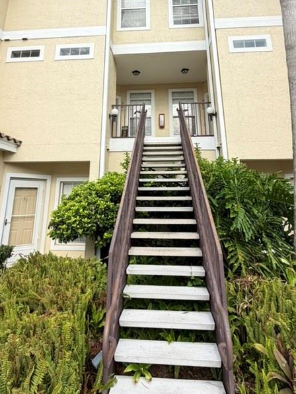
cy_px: 115
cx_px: 139
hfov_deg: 56.8
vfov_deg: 68.5
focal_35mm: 24
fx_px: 274
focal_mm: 2.22
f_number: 2.2
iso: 50
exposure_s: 1/390
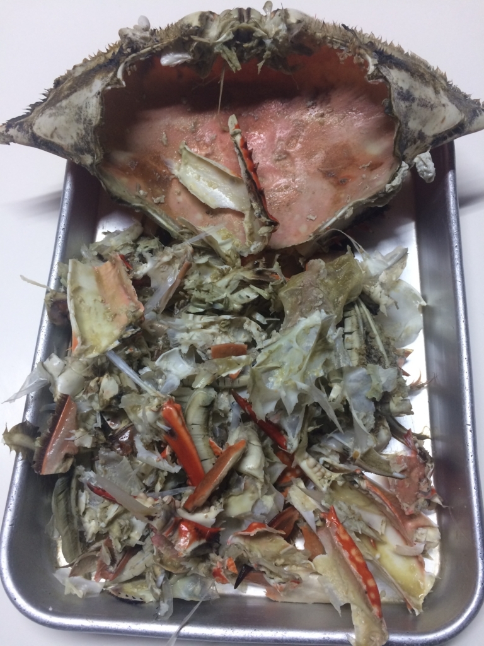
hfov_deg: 48.2
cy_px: 323
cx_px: 242
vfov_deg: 61.7
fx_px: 541
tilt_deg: -73.5
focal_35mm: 29
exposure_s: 1/30
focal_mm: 4.15
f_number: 2.2
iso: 80
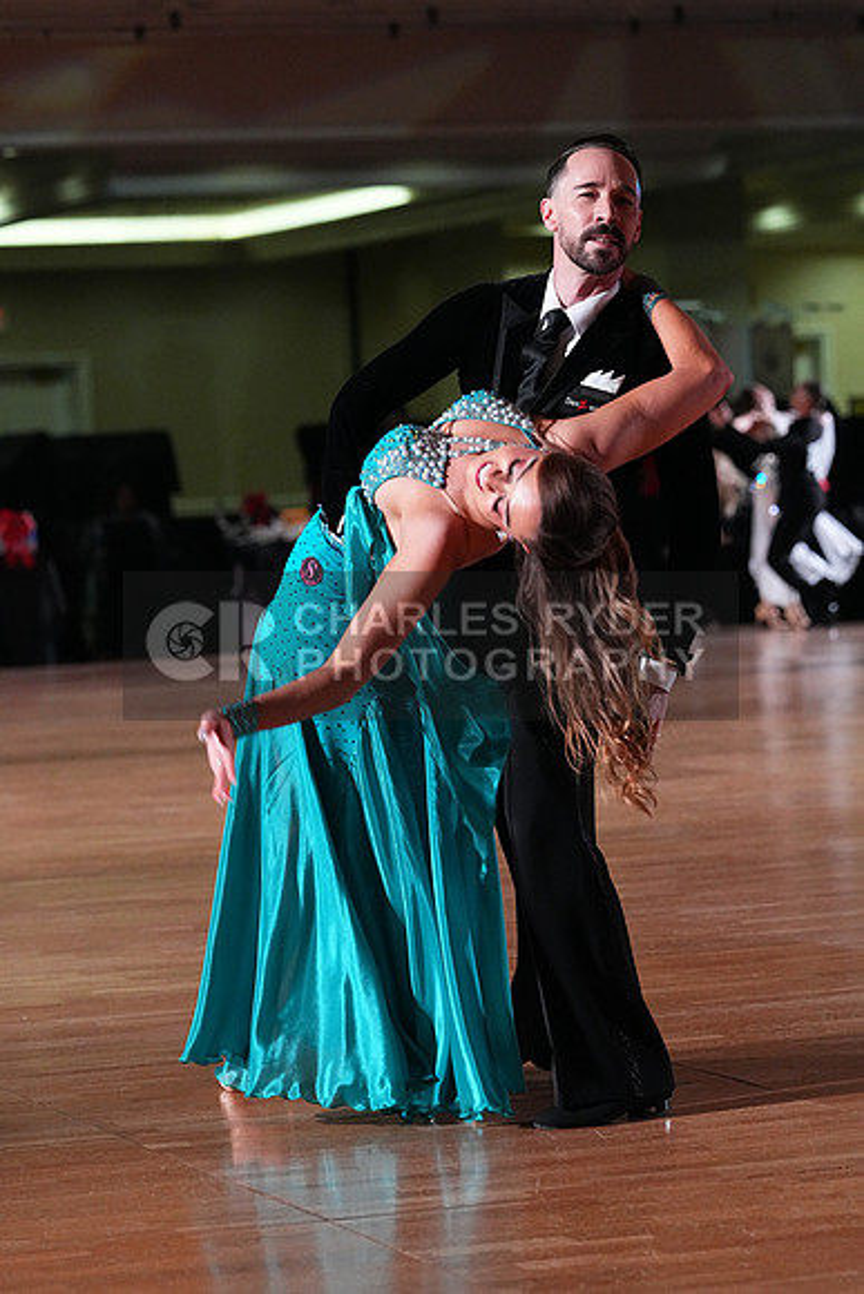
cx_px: 432
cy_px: 647
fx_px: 4857
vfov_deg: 15.2
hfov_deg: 10.2
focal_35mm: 135
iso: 8000
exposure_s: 1/400
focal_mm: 135
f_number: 5
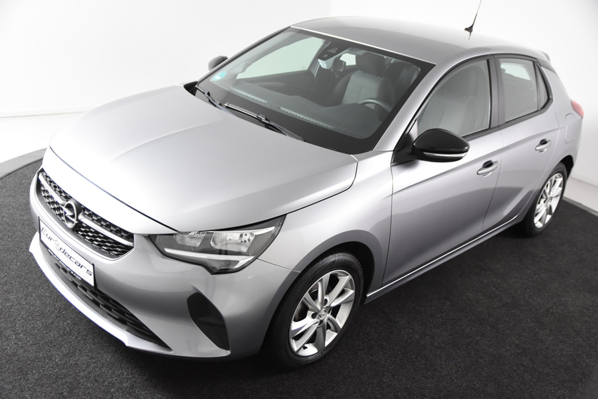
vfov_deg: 36.9
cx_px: 299
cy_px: 200
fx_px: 598
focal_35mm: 36
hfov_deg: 53.1
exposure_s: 1/50
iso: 1600
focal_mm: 24
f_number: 3.5
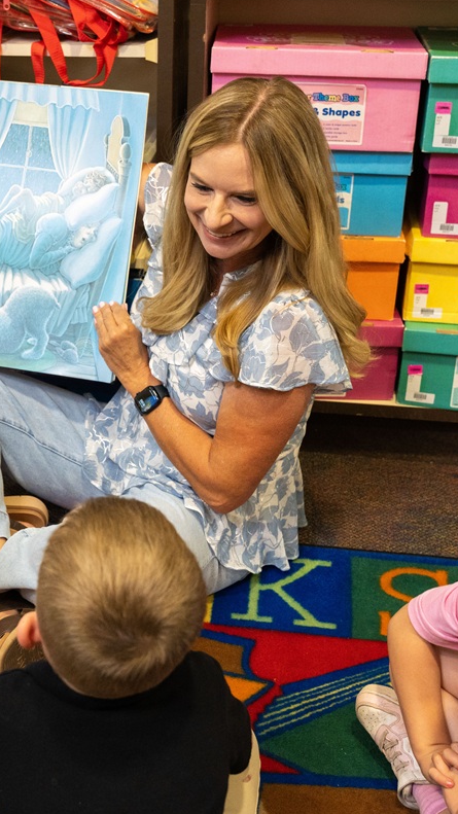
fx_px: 1169
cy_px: 404
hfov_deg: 21.8
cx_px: 82
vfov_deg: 38.4
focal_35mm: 54
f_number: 4
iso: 3200
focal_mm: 34.1
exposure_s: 1/160
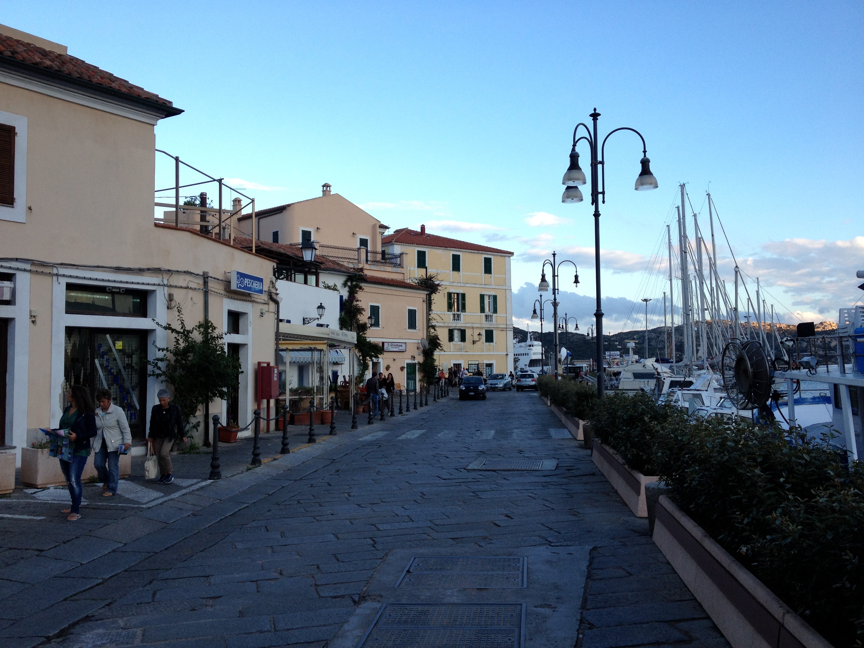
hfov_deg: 52.6
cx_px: 432
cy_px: 324
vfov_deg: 40.7
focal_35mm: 35
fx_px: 874
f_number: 2.4
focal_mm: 4.28
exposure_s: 1/347
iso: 64
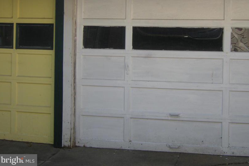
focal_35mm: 60
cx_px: 158
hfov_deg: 33.2
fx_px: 415
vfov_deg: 22.5
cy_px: 47
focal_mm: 7.5
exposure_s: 1/250
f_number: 3.5
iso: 64
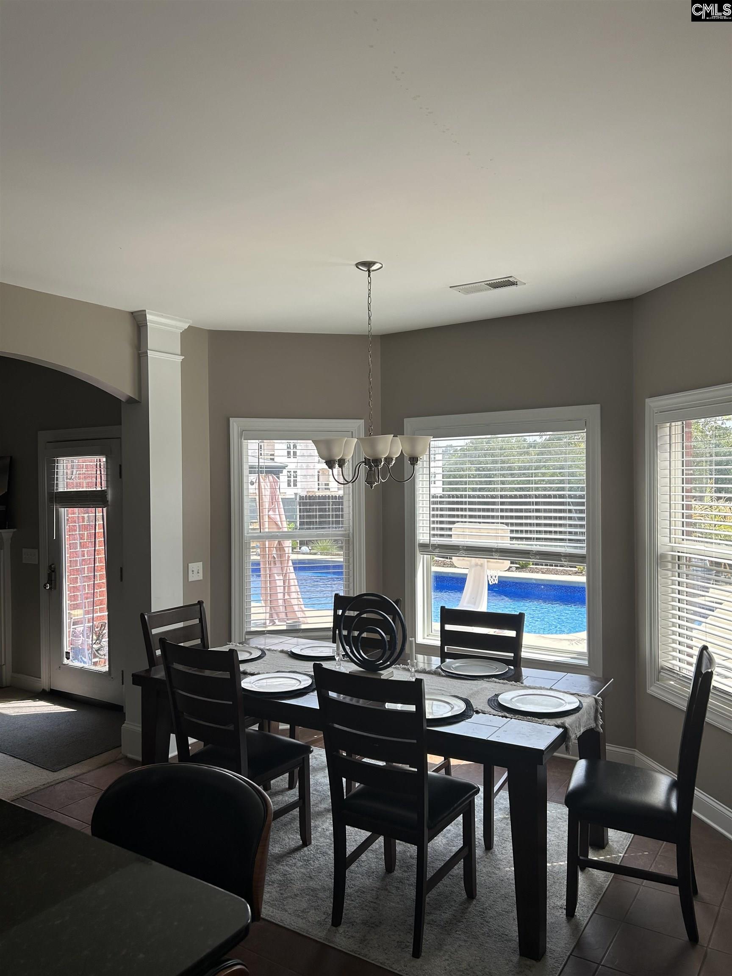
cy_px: 488
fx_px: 733
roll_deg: -0.5
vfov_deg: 67.3
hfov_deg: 53.1
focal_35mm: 26
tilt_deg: -0.4
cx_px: 366
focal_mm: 5.7
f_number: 1.5
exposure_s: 1/461
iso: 50
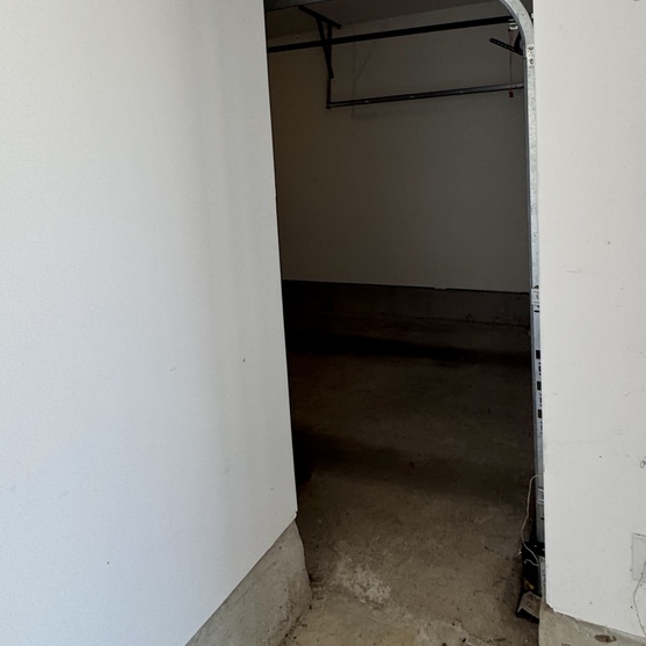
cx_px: 397
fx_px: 507
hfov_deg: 64.3
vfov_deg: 63.2
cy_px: 210
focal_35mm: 24
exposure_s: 1/120
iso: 100
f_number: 2.2
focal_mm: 2.22
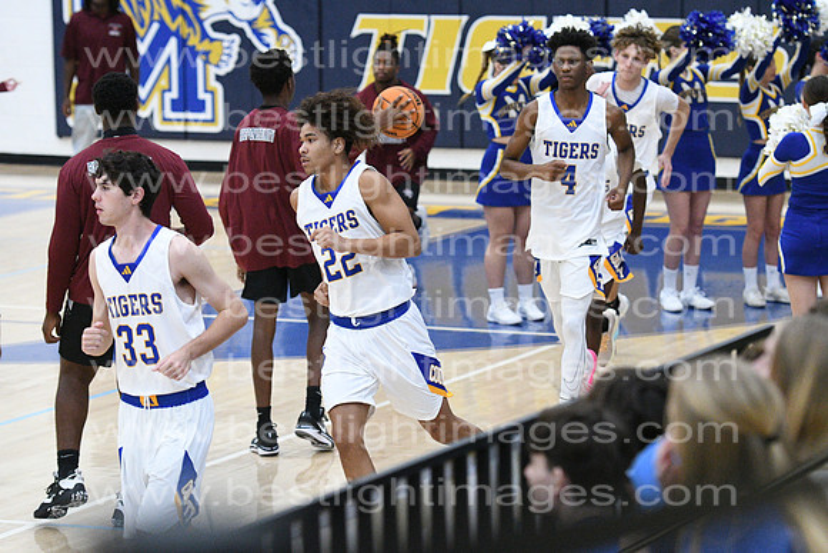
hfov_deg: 12.2
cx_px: 414
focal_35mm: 168
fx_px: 3865
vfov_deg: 8.2
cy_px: 276
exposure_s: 1/640
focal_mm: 112
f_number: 4
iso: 8000
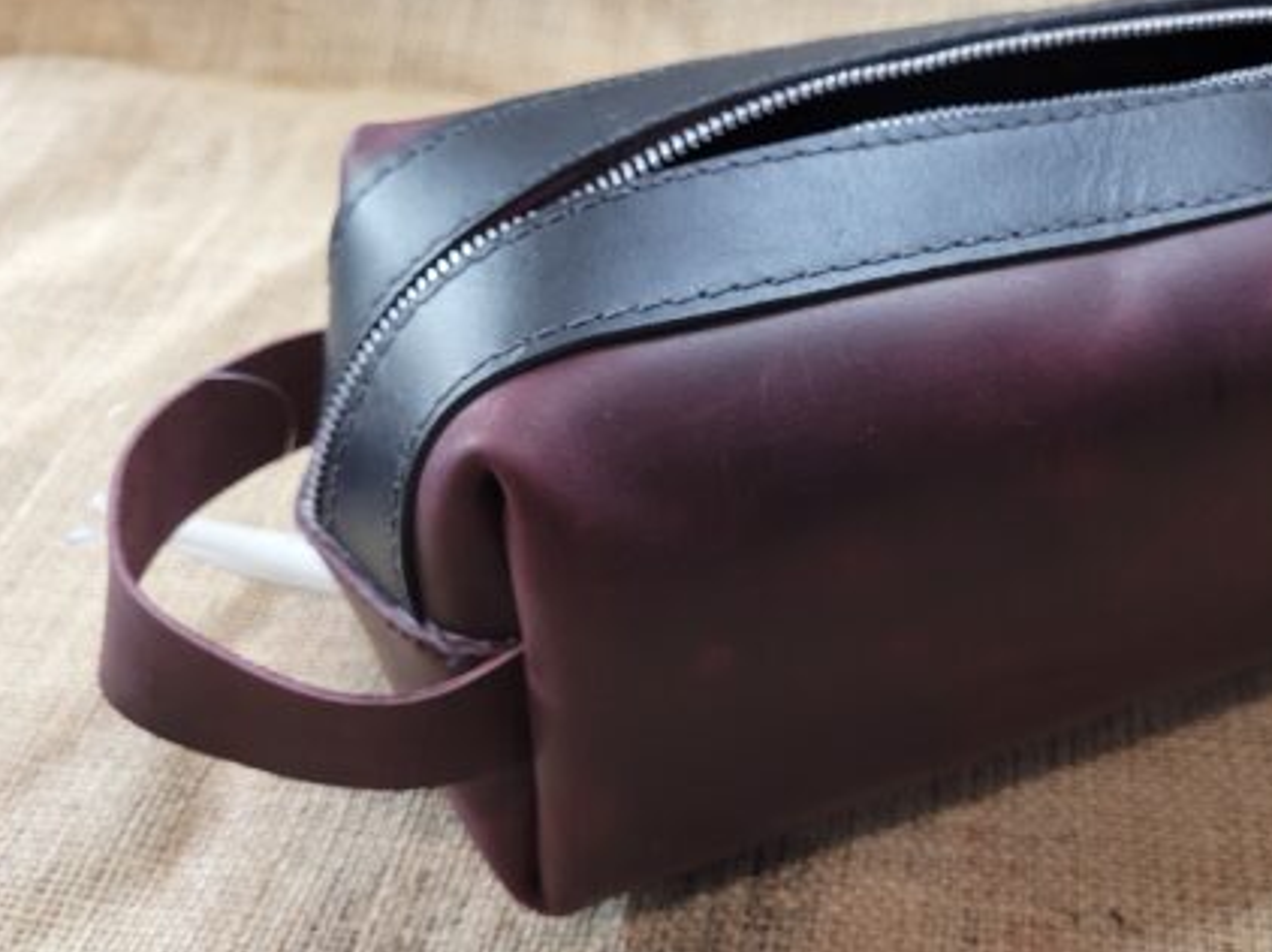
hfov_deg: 49.5
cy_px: 428
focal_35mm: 37
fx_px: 1359
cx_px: 820
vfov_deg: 38.6
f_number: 1.8
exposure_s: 1/40
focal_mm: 5.4
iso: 400
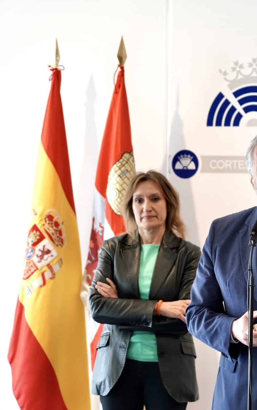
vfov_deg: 14.5
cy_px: 205
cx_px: 296
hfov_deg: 9.0
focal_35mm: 144
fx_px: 1614
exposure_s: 1/200
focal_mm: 94
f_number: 4
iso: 1000
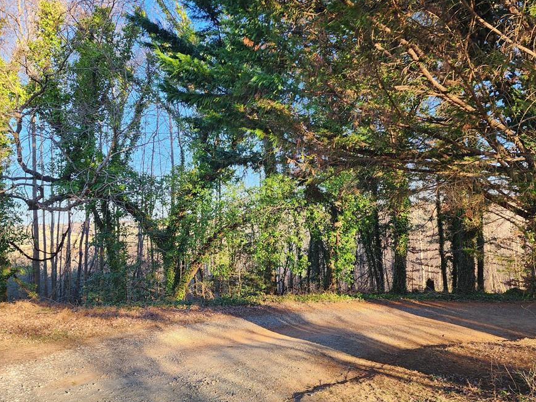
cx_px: 281
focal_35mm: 27
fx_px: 418
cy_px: 211
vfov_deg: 51.3
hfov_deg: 65.3
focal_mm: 6.4
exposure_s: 1/180
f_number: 1.8
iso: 32
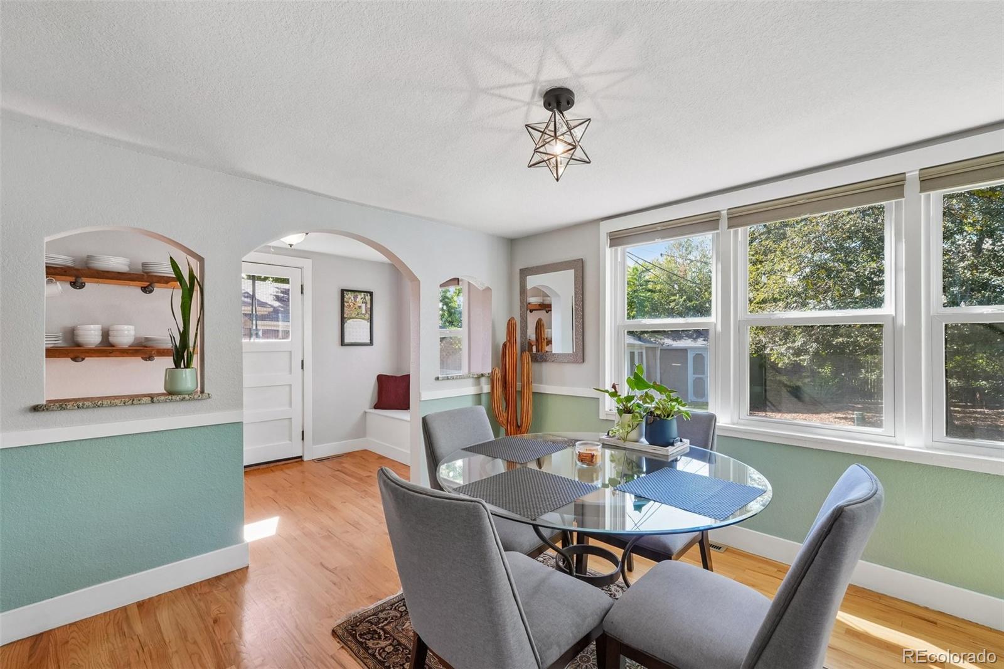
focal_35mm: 15
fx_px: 418
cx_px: 502
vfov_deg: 77.3
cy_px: 334
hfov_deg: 100.4
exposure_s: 1/15
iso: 800
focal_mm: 10
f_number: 8
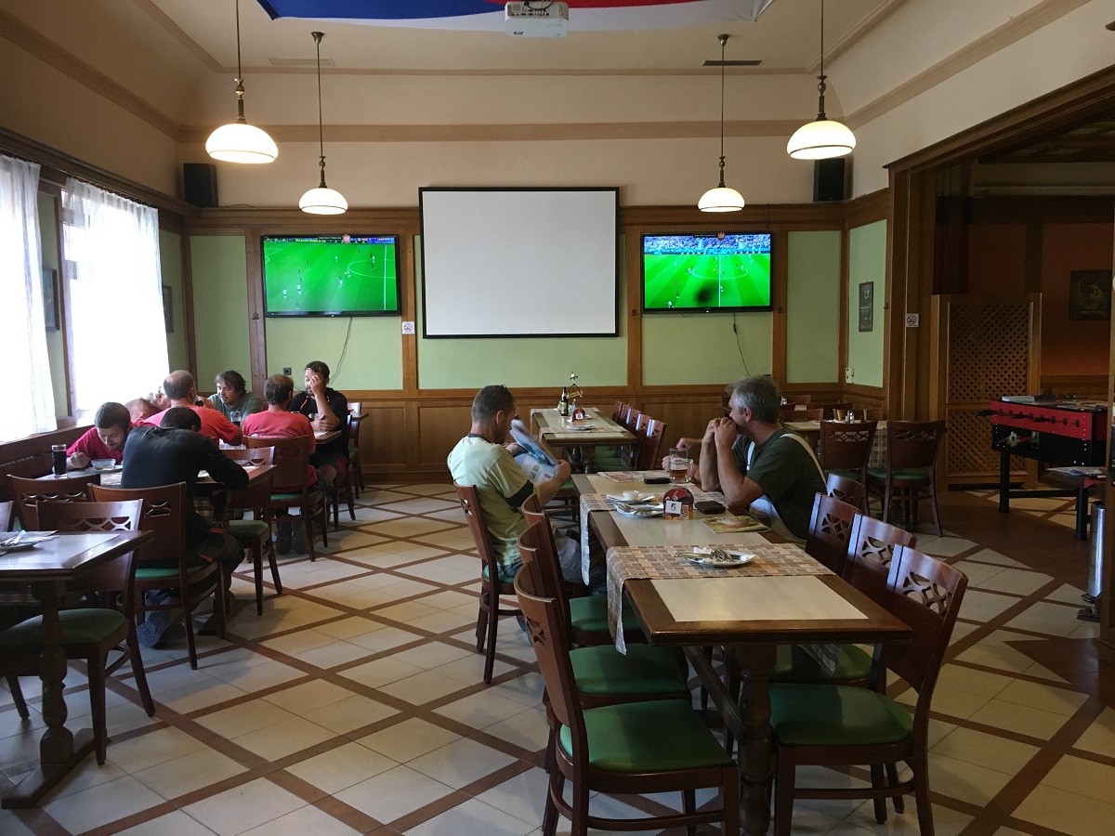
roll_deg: +0.7
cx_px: 558
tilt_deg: -3.3
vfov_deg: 48.2
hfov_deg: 61.7
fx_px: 934
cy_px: 418
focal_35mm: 29
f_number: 2.2
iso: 200
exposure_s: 1/33
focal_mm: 4.15
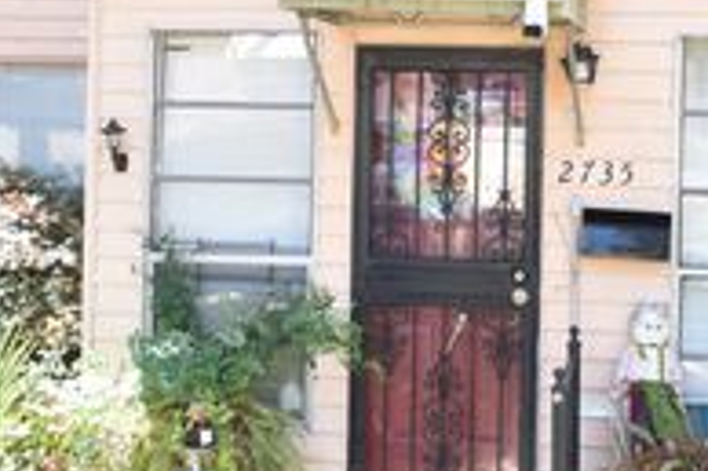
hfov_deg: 21.9
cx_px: 431
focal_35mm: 93
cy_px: 141
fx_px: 1827
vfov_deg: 14.6
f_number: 10
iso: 640
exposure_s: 1/80
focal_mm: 24
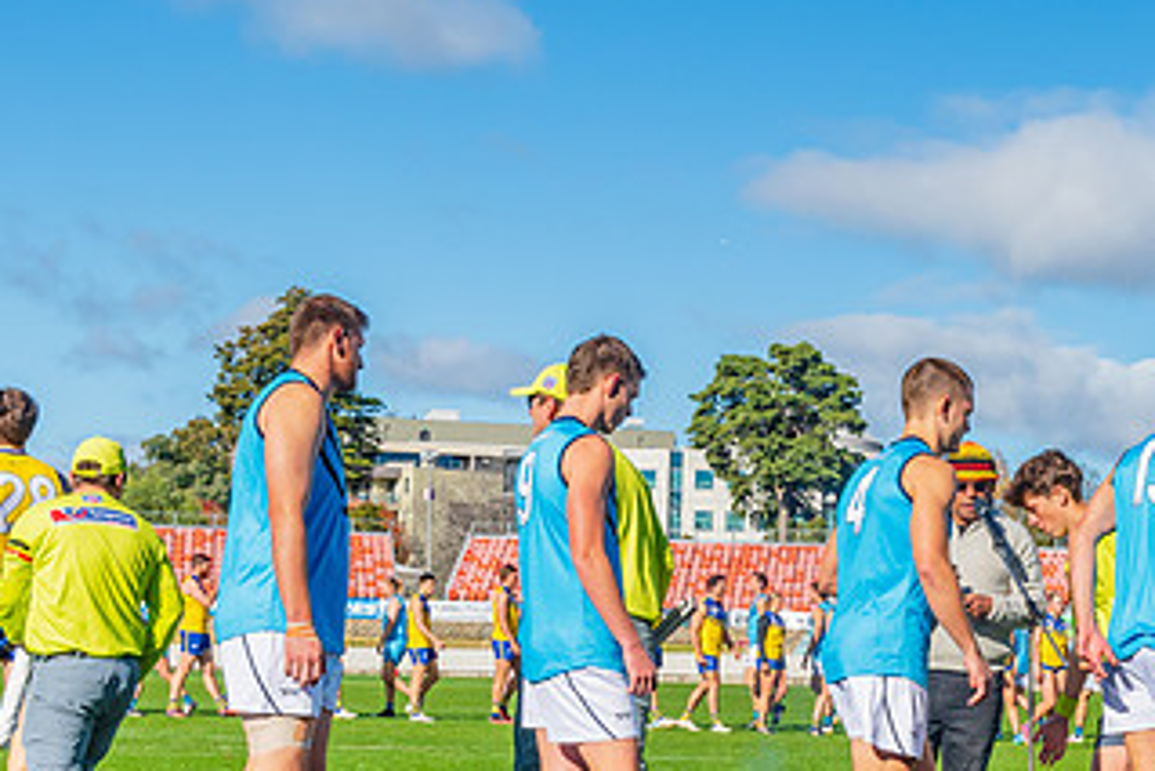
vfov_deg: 15.4
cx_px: 931
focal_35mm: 88
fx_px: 2824
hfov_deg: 22.8
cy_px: 621
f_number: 8
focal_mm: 32
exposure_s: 1/640
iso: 200
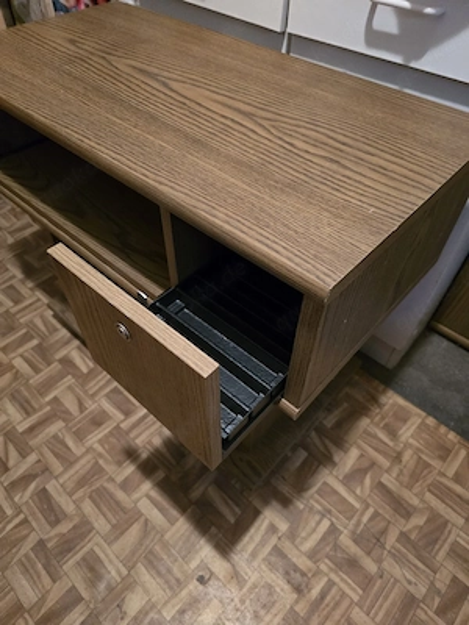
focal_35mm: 23
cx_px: 234
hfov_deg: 58.9
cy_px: 312
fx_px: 415
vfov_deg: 73.9
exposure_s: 1/25.1
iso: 1600
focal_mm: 6.3
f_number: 1.7
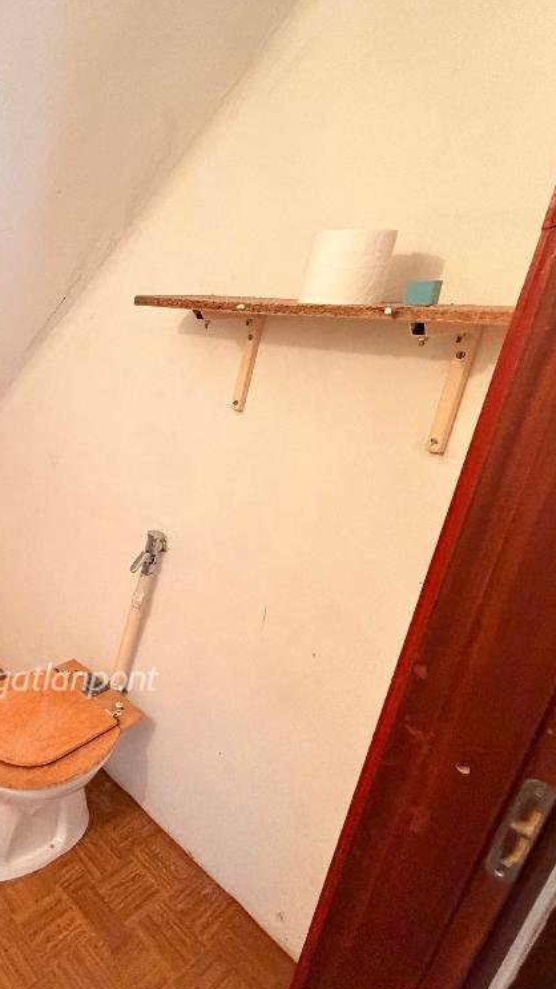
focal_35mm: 21
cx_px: -8
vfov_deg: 83.8
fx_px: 551
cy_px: 506
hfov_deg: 44.8
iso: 640
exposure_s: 1/50
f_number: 2.2
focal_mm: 2.22
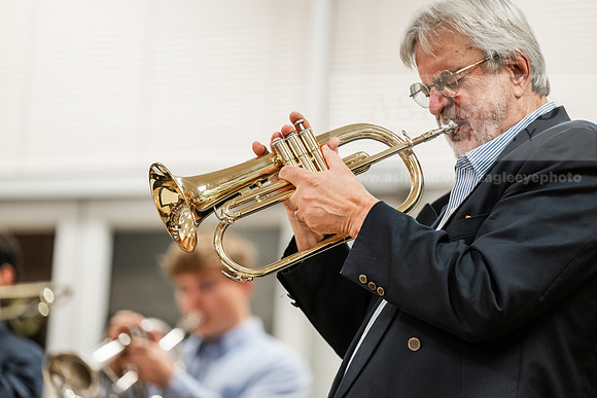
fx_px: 2820
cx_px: 298
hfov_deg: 12.1
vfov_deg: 8.1
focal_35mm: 170
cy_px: 199
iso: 2000
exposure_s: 1/200
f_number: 2.8
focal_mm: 170
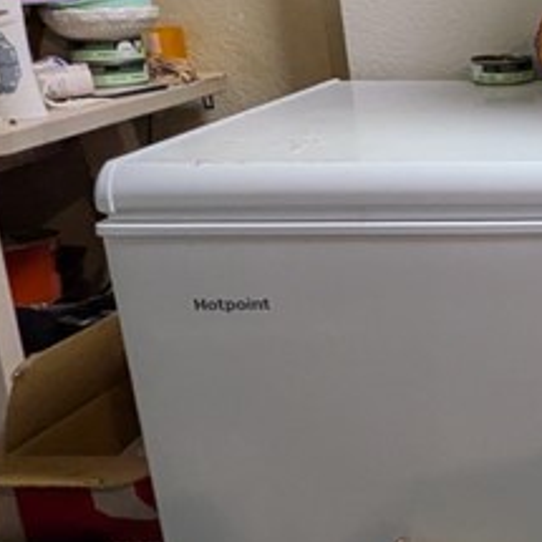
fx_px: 1045
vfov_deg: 29.0
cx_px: 809
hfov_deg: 23.4
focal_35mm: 59
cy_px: 214
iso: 319
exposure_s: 1/40
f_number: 2.2
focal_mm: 1.85
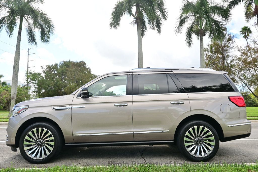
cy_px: 86
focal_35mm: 26
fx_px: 183
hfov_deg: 70.5
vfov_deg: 50.4
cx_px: 129
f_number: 6.3
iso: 100
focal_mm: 17
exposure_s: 1/160
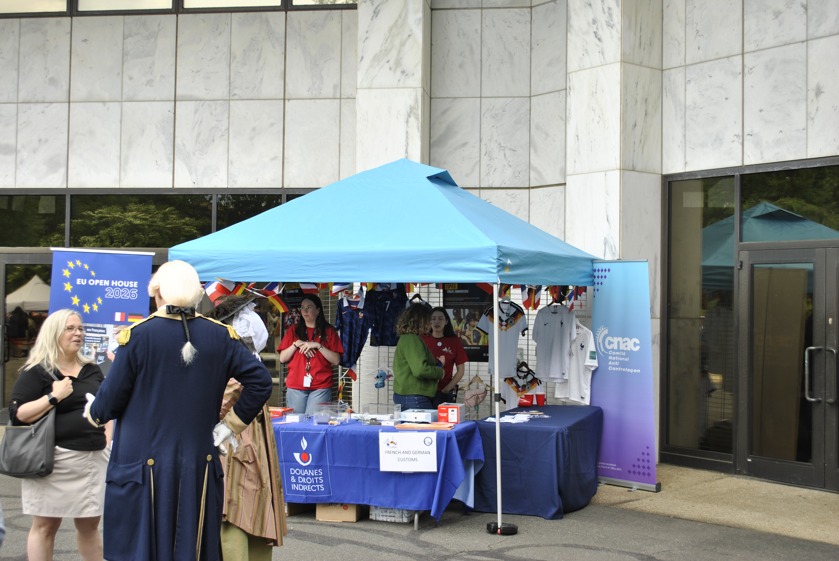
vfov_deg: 29.9
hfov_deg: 43.6
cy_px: 280
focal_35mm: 45
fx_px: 1050
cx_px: 420
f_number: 5
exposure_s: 1/160
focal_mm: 30
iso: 100
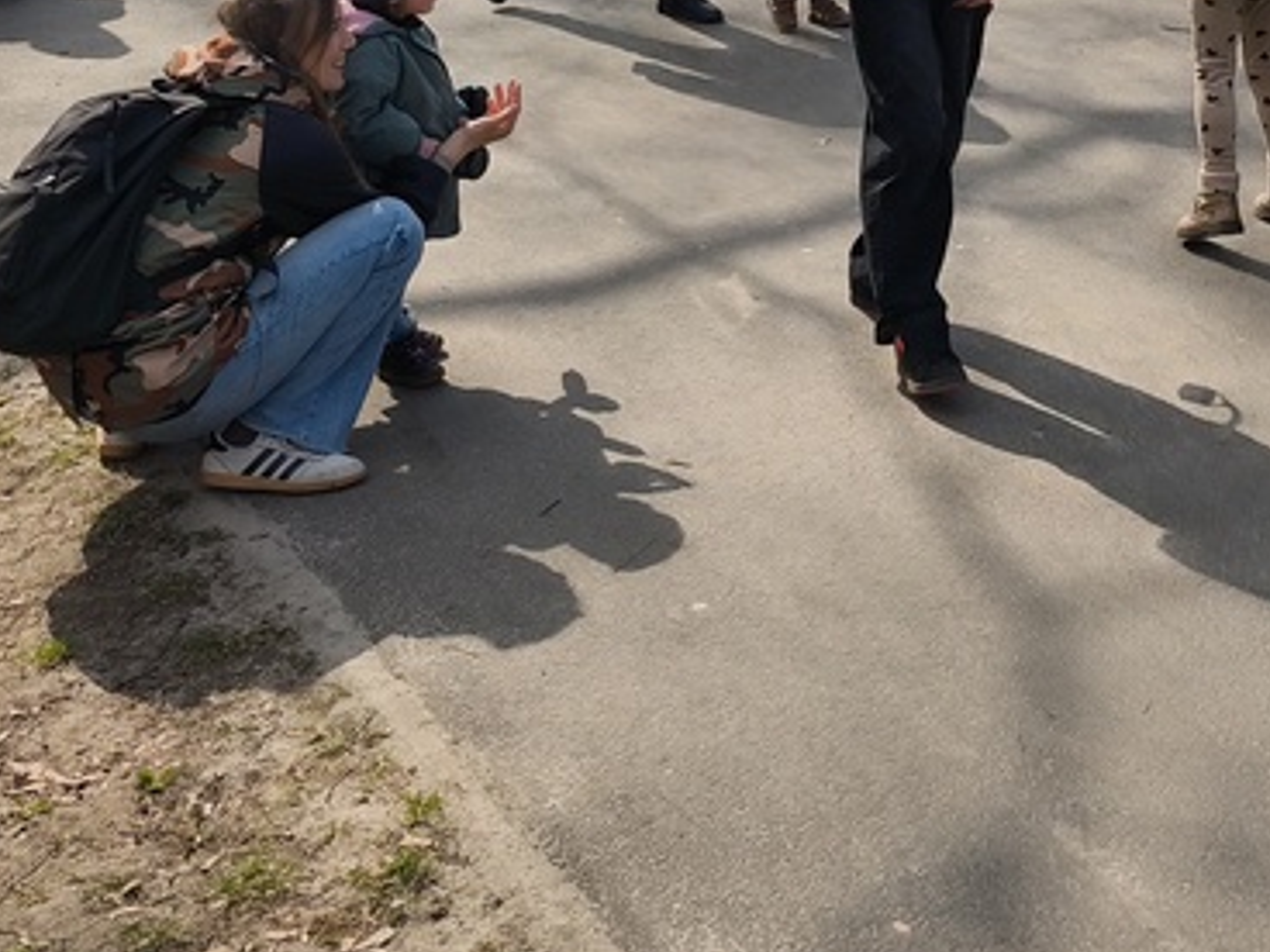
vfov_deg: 21.0
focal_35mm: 64
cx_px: 1063
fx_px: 2348
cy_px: -266
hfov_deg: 29.4
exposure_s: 1/7659
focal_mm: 6.57
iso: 80
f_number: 1.6
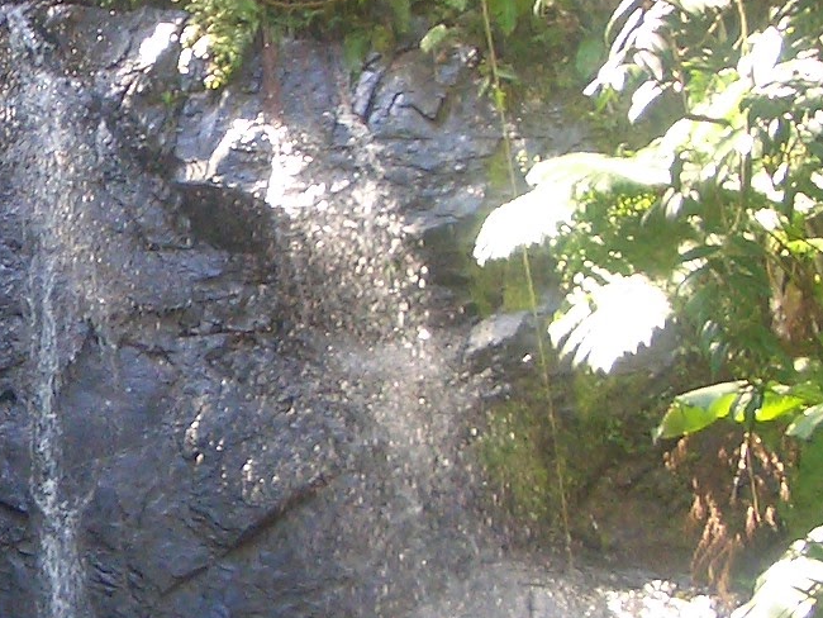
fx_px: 2949
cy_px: 285
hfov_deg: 15.2
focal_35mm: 124
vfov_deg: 12.0
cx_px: -203
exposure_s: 1/125
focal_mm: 5.8
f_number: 2.6
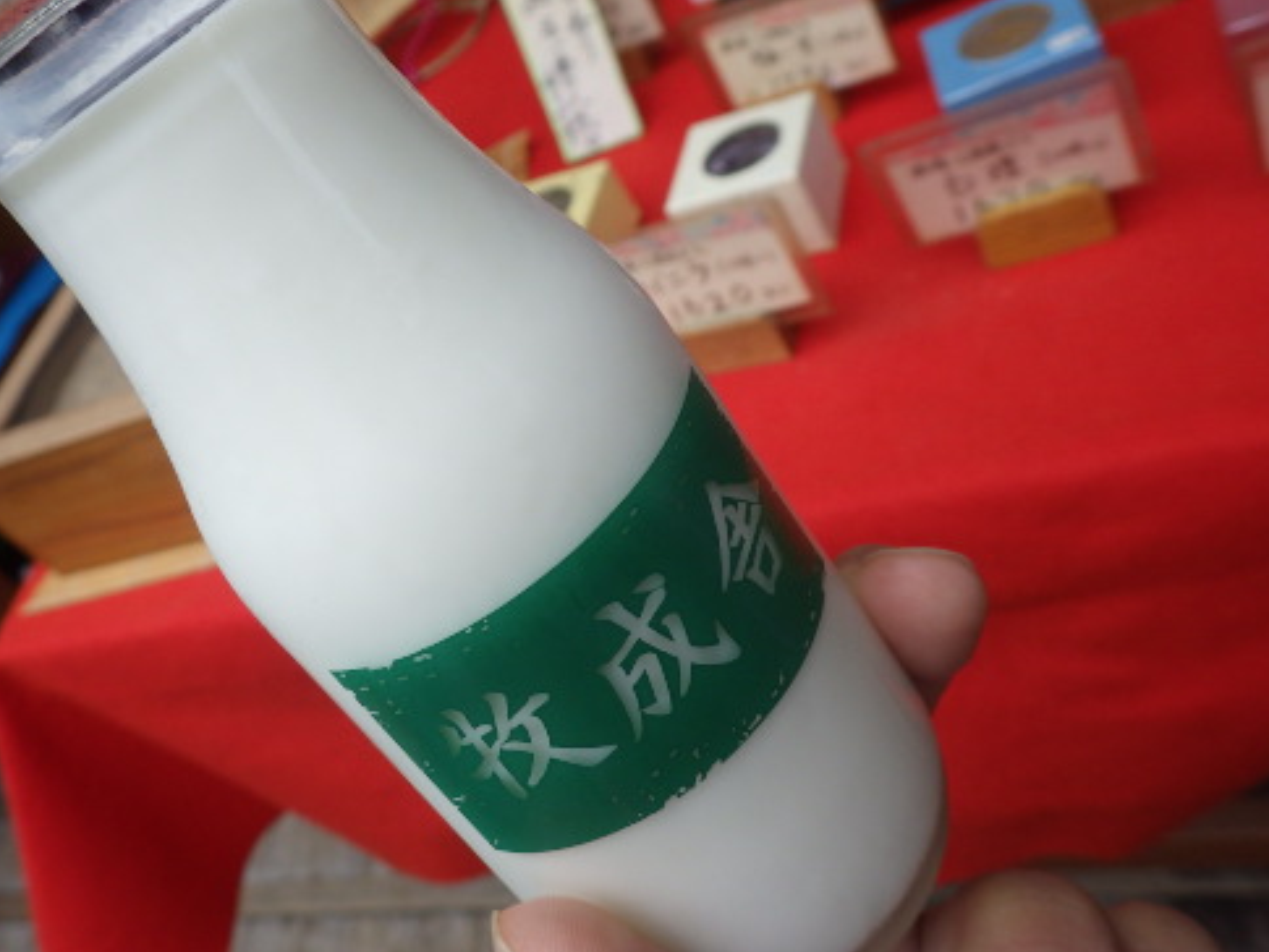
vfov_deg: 42.9
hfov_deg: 54.9
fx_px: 1210
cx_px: 502
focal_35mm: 33
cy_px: 408
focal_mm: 4.5
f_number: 2.8
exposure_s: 1/800
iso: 125
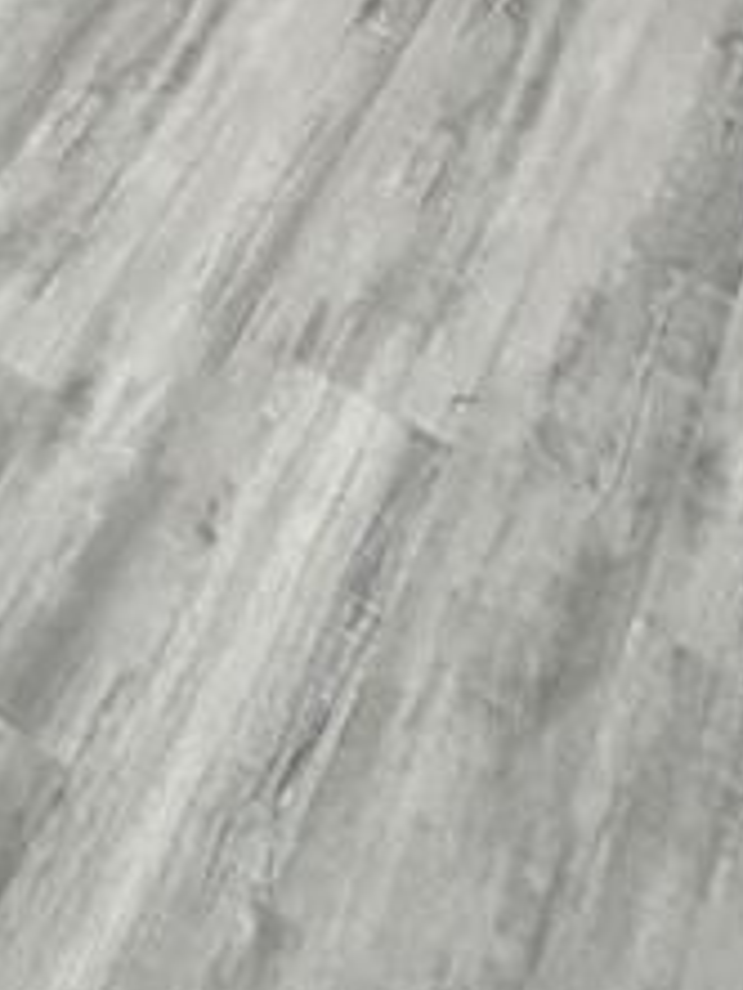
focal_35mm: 76
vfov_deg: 15.6
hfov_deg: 17.7
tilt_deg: -7.8
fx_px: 2173
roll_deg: +4.3
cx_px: -327
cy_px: -1308
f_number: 2.2
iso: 200
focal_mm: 2.22
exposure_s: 1/121
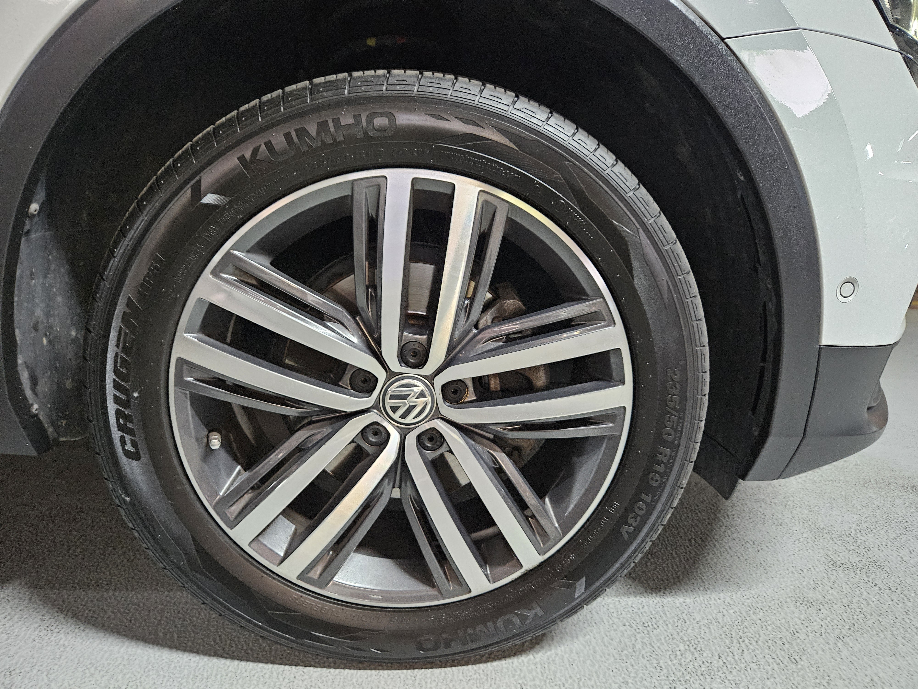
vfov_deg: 58.9
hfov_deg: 73.9
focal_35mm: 23
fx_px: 610
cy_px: 344
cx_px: 459
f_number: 1.8
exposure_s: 1/60
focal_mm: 5.4
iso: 800
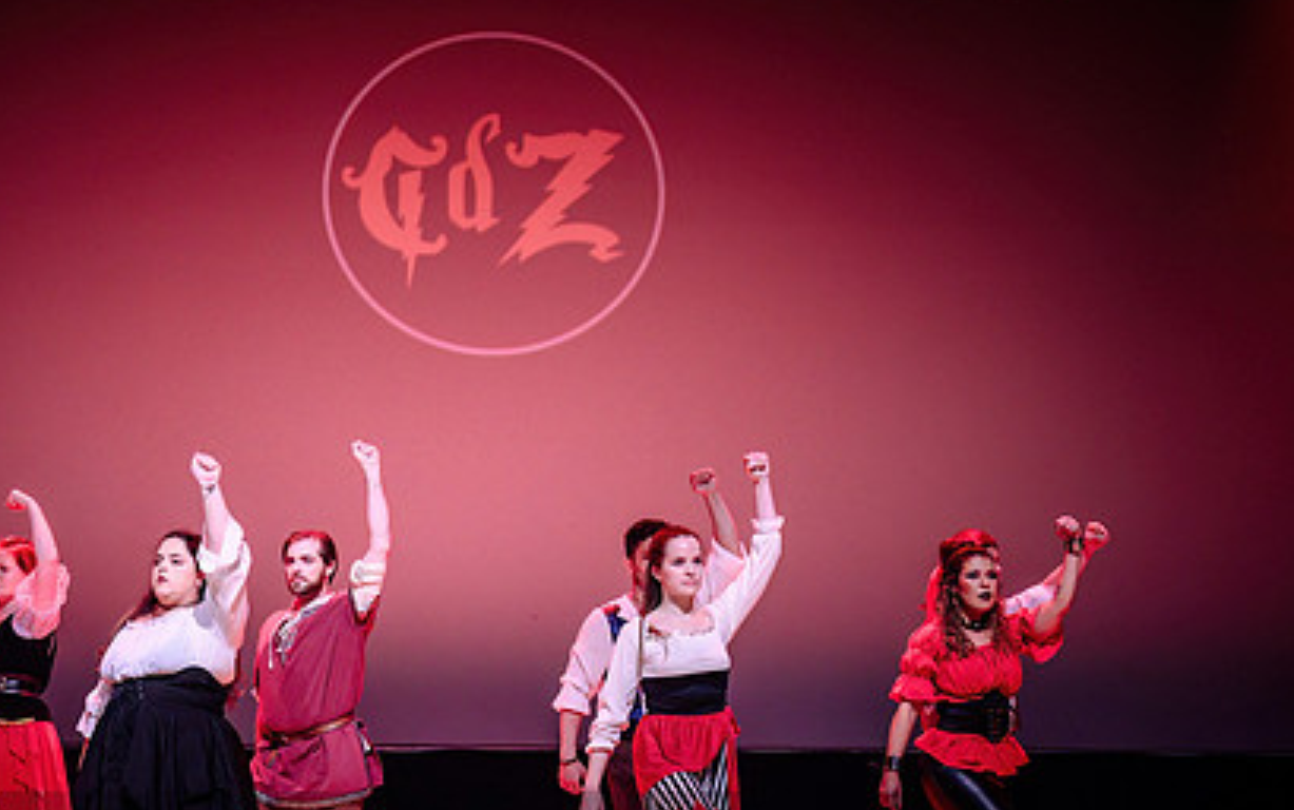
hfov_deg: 28.4
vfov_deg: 18.1
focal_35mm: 72
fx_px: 2540
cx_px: 461
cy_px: 501
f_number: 2.8
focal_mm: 44
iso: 1600
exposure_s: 1/200
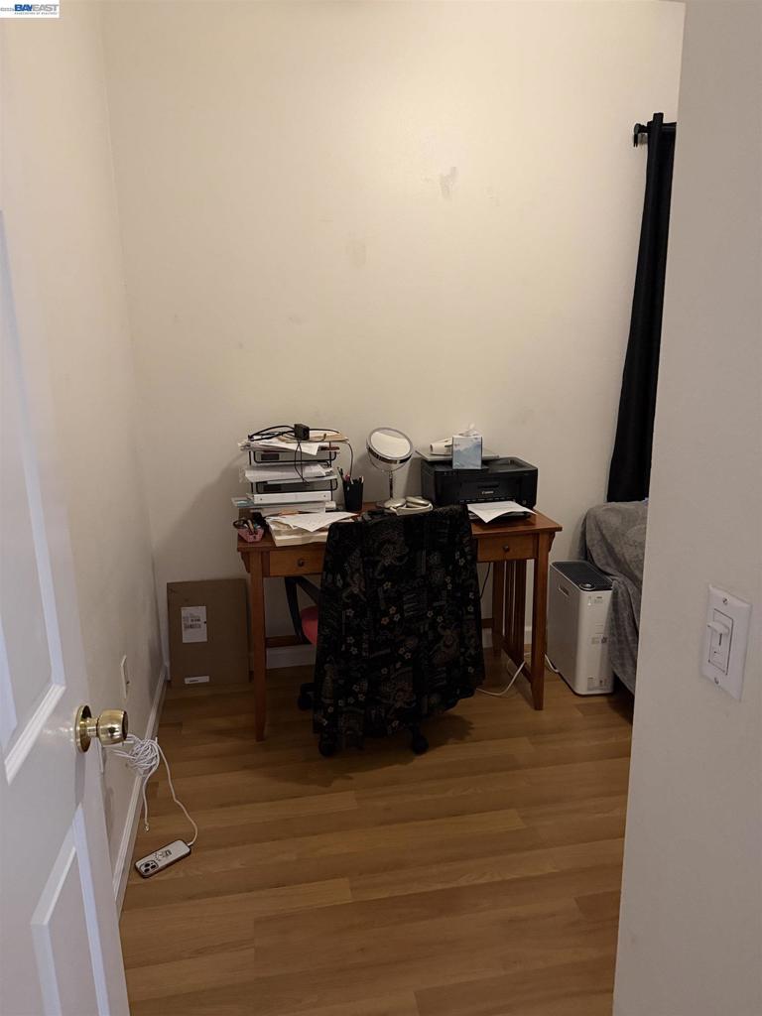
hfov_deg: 56.8
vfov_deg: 71.6
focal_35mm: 24
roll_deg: +0.6
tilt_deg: -13.5
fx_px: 704
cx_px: 381
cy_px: 508
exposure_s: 1/30
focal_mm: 6.76
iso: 800
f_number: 1.78
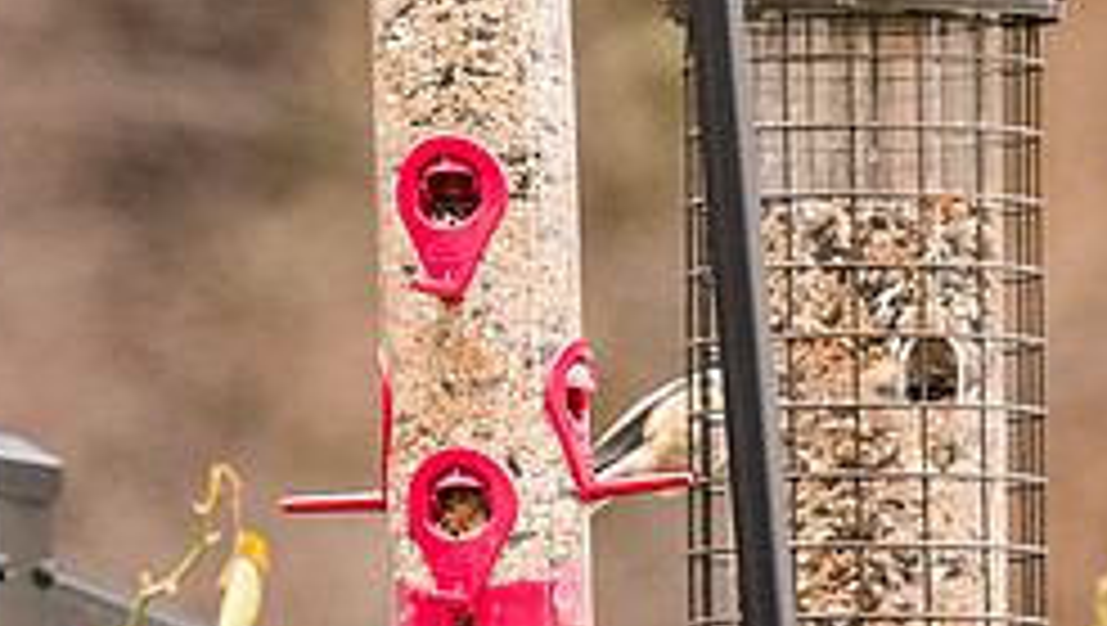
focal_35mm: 1091
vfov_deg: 1.1
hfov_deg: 2.0
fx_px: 32059
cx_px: 774
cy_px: -129
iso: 2000
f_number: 4.5
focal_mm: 200
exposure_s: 1/1000
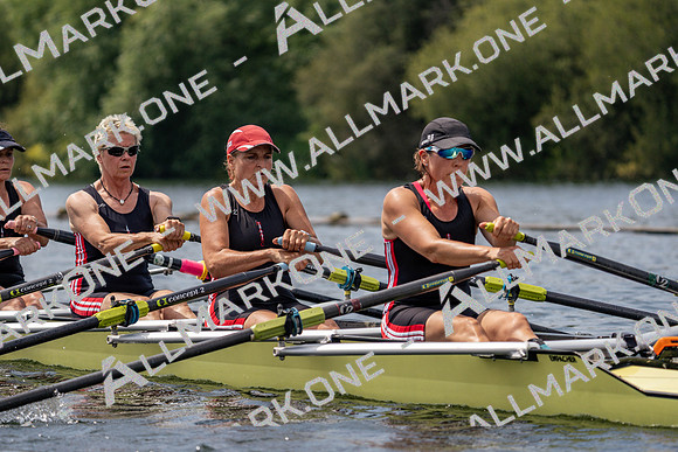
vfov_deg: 5.5
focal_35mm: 250
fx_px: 4709
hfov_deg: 8.2
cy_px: 226
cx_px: 339
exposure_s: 1/1600
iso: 200
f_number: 5.6
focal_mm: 250
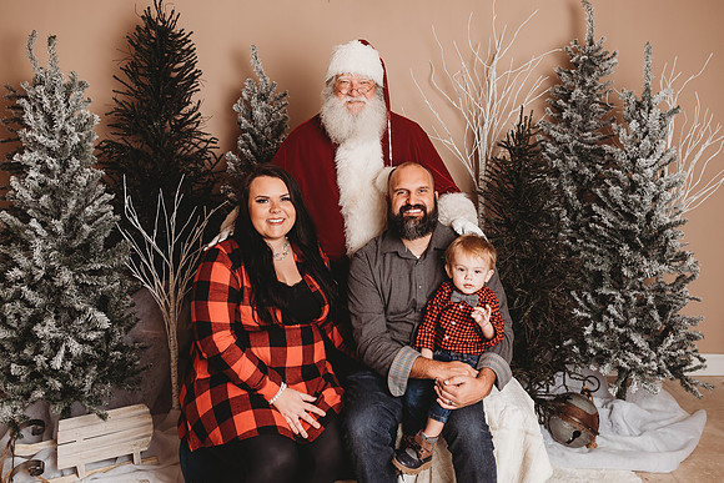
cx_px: 385
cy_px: 189
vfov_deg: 41.7
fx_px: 630
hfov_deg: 59.7
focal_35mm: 31
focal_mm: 24
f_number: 3.2
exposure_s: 1/160
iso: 100
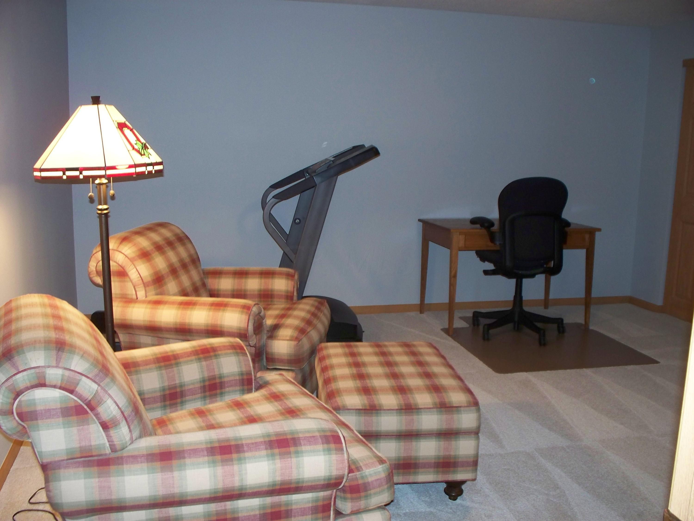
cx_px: 347
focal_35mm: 36
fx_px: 722
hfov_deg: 51.4
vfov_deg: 39.7
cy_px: 260
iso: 200
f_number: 2.8
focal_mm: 7.54
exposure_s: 1/30
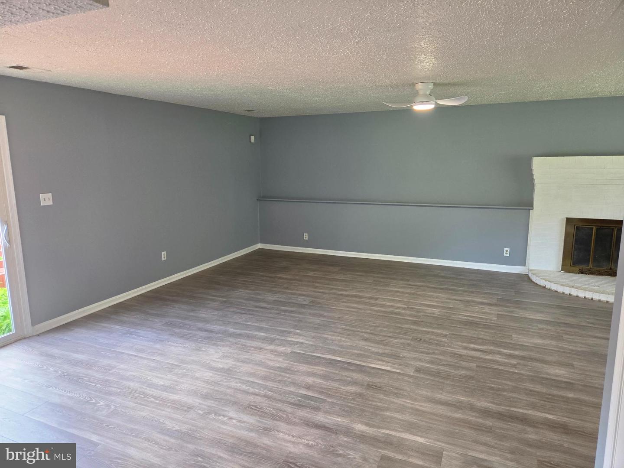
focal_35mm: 23
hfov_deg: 73.9
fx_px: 415
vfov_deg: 58.9
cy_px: 234
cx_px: 312
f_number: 1.8
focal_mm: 5.4
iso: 200
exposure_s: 1/180
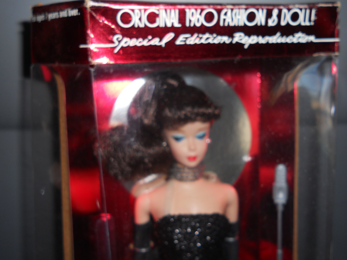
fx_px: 321
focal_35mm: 32
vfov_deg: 44.2
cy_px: 130
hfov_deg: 56.8
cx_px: 174
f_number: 8.8
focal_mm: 5.8
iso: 80
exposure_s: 1/25
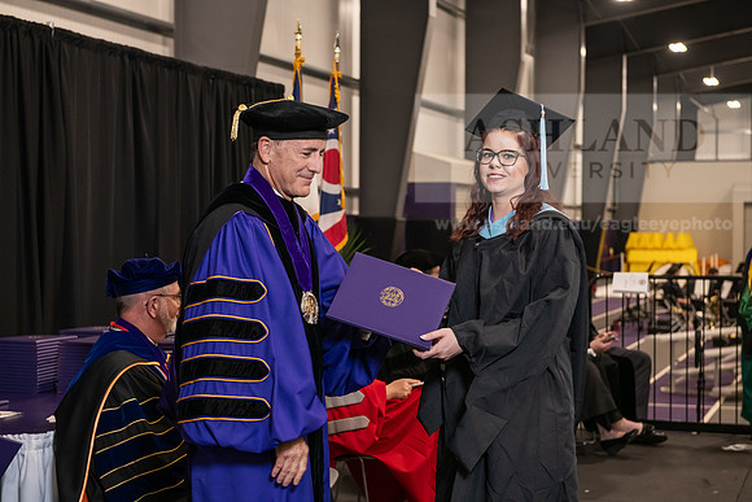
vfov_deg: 20.6
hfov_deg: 30.5
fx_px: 1379
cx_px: 376
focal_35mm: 66
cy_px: 251
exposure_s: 1/125
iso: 2000
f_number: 5
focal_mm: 66
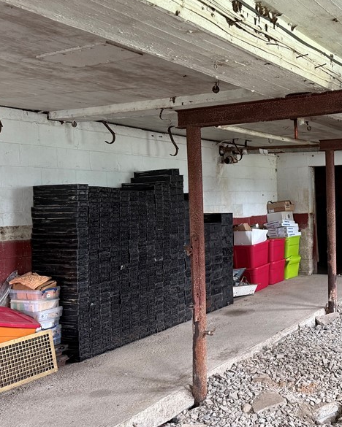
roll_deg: +1.1
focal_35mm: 41
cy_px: 214
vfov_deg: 44.8
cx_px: 274
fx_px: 519
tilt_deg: -1.5
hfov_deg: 35.3
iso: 250
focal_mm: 6.76
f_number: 1.78
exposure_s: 1/60
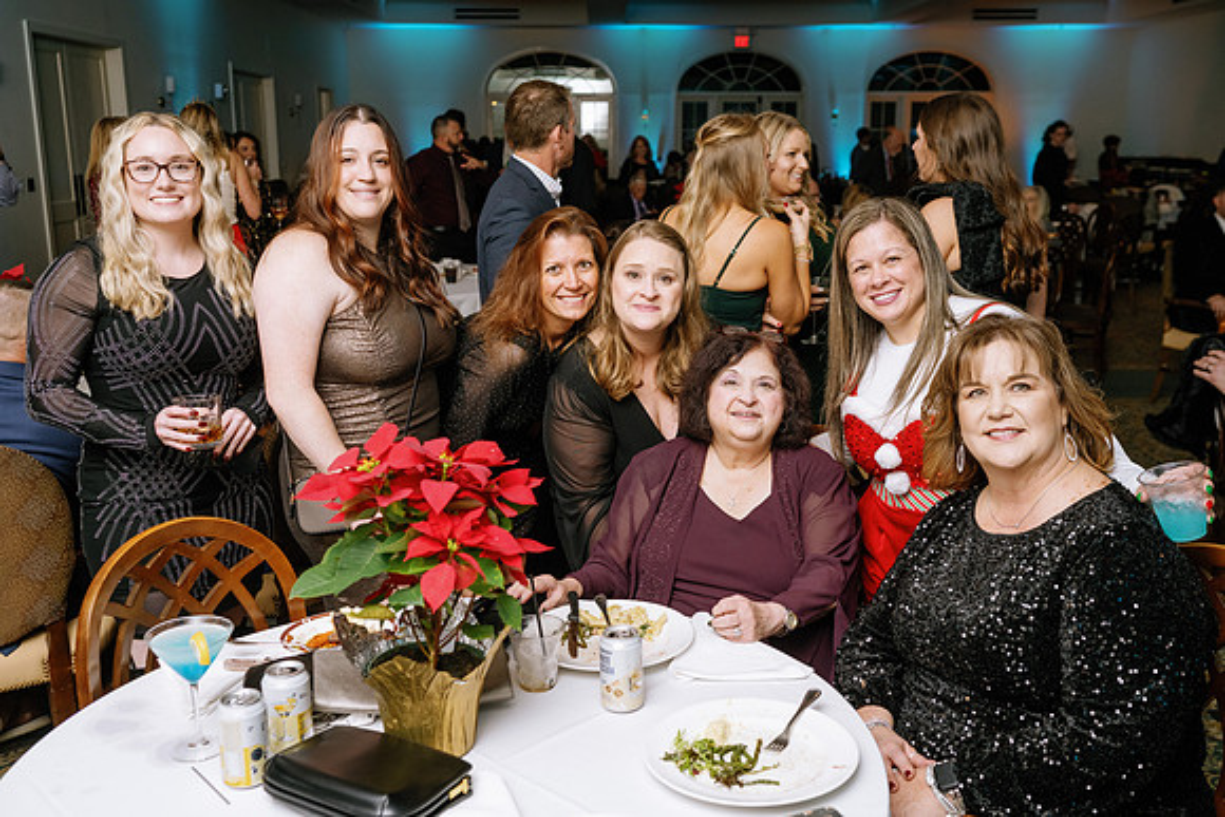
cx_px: 612
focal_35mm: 35
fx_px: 1191
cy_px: 408
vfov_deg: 37.9
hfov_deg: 54.4
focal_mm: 35
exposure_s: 1/100
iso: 800
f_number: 4
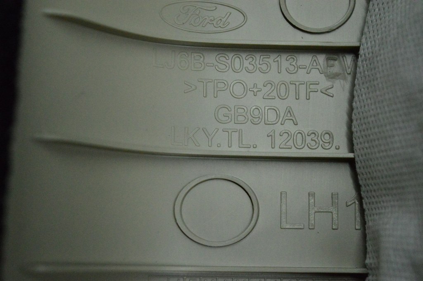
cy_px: 140
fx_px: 969
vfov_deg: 16.5
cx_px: 212
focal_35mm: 82
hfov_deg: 24.6
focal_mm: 55
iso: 6400
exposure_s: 1/800
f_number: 6.3
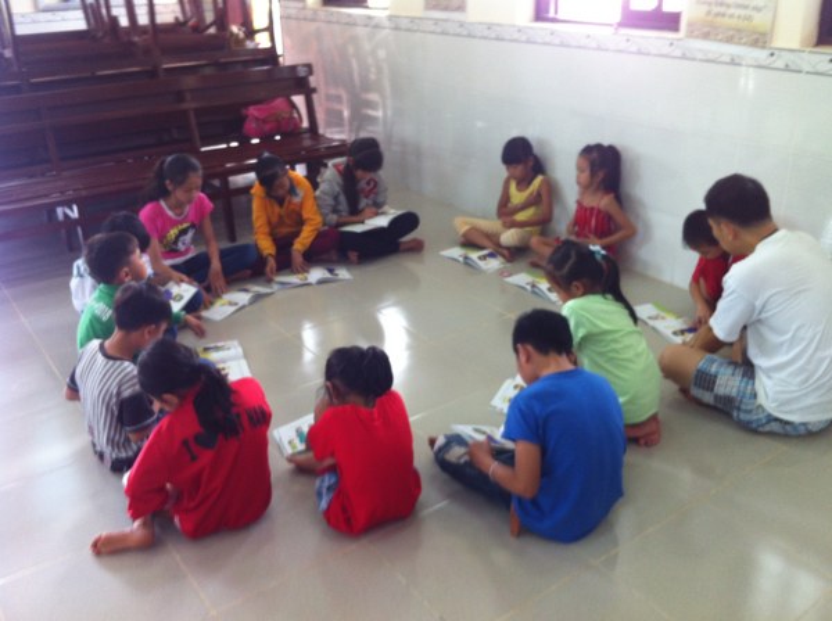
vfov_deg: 40.6
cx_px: 416
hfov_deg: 52.7
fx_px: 840
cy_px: 310
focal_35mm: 35
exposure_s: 1/15
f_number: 2.8
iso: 80
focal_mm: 3.85
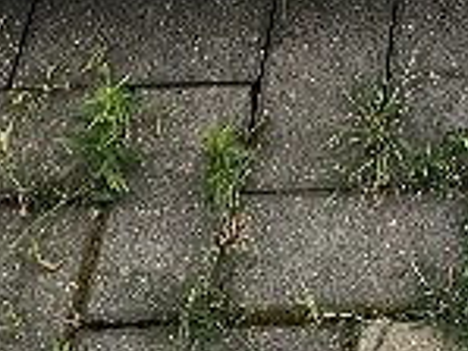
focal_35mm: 154
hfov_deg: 12.3
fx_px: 2084
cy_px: -668
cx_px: 647
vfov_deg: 8.3
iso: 25
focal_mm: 5.4
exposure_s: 1/196
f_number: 1.8
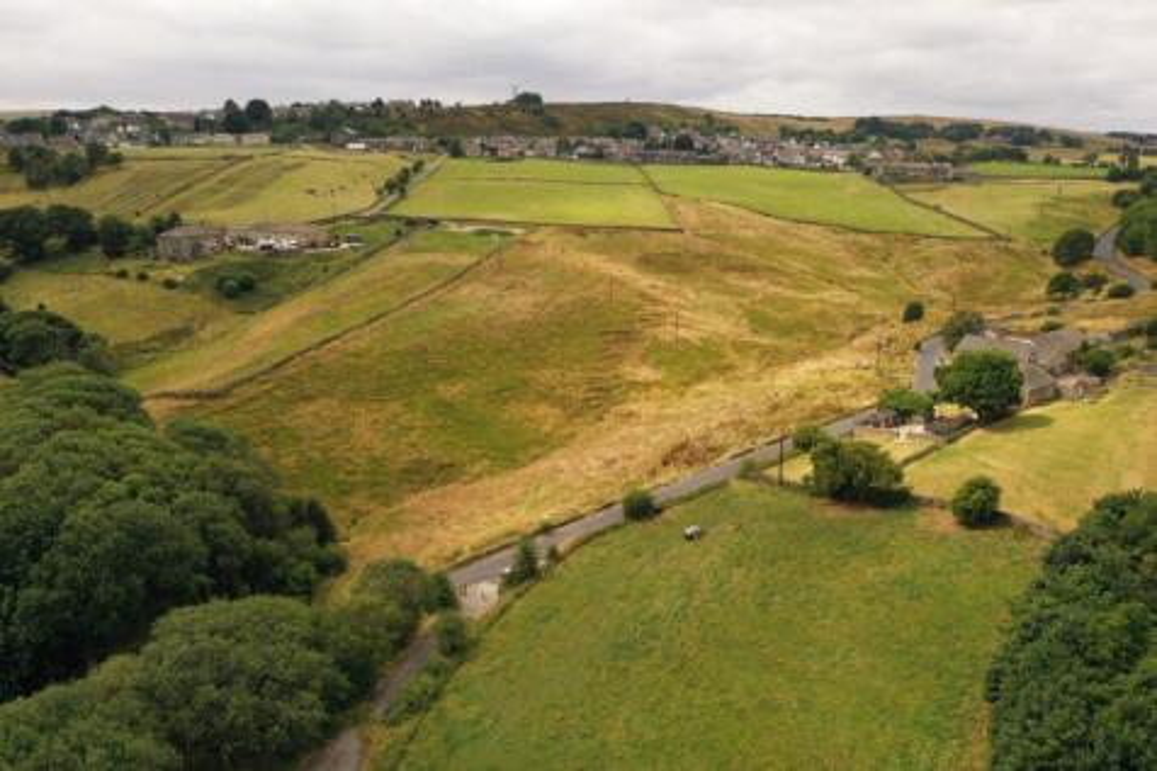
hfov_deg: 65.5
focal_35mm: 28
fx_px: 900
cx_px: 578
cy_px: 386
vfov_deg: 46.4
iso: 400
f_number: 4
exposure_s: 1/80
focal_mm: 10.26
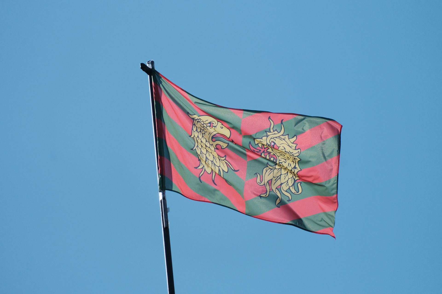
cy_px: 147
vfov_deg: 3.1
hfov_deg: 4.6
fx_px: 5525
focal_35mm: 450
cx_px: 221
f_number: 7.1
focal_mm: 300
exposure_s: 1/1900
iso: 640
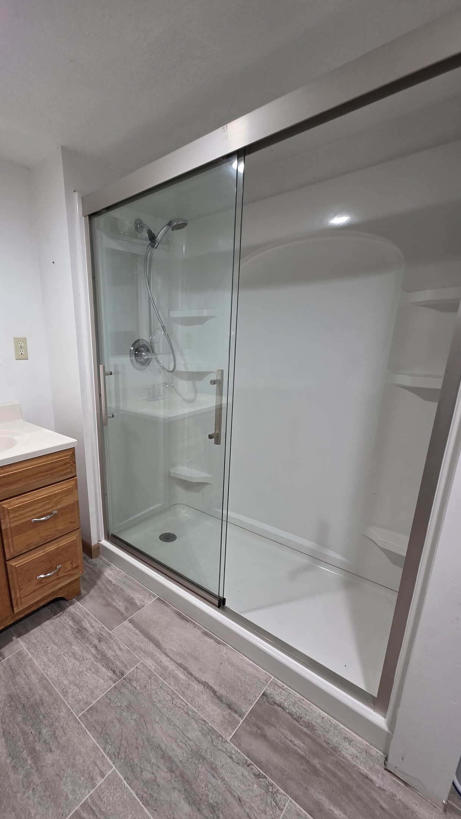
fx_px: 326
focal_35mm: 15
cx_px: 153
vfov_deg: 102.9
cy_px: 430
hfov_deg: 68.5
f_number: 1.9
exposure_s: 1/60
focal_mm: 2.2
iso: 160
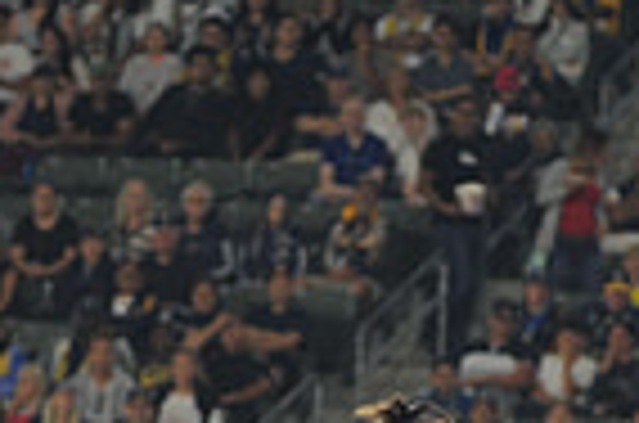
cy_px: 558
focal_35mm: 818
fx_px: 14487
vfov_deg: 1.7
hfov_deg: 2.5
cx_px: 351
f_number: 2.8
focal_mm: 200
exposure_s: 1/1000
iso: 1250
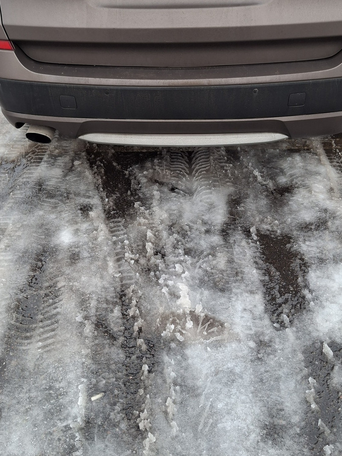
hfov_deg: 38.7
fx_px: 487
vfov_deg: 50.1
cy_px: 213
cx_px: 176
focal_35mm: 37
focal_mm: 4.69
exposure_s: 1/100
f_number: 1.8
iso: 40
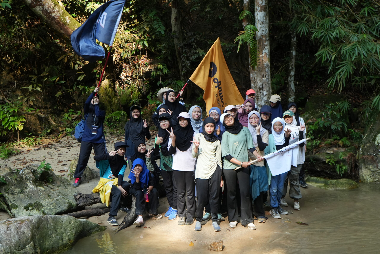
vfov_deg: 27.5
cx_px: 190
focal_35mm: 49
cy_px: 127
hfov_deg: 40.3
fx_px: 517
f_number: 4
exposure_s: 1/800
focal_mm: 33
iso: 1000
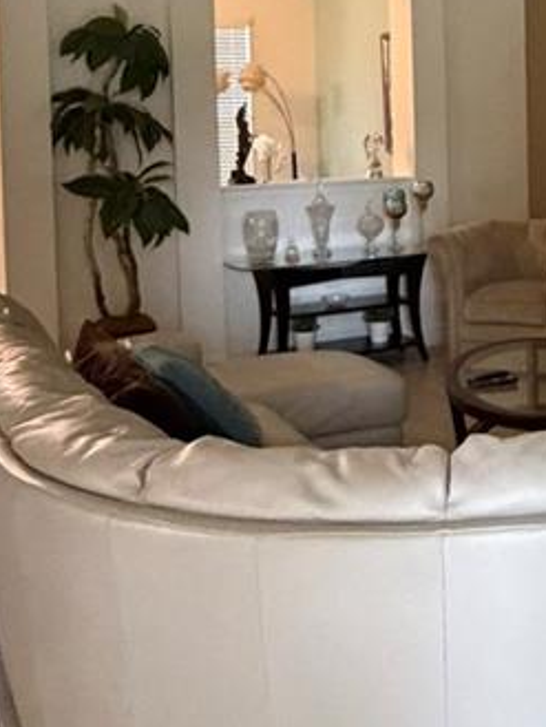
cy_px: 166
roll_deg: +0.6
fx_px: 1072
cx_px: 564
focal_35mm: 51
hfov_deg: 26.8
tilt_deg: -1.8
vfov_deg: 36.4
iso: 1250
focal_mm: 2.22
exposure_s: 1/60
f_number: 2.2
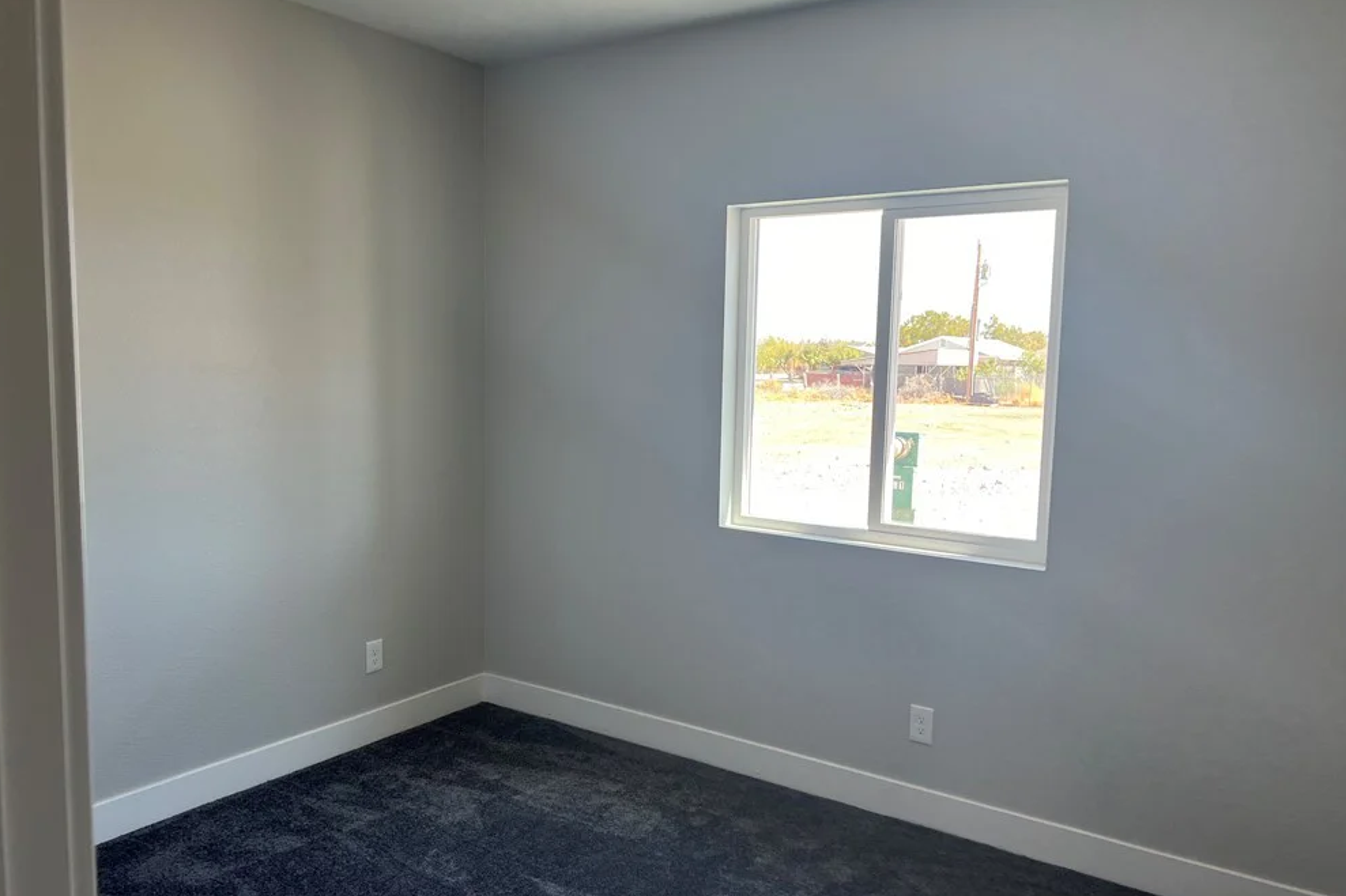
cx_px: 663
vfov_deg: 46.4
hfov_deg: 65.5
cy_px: 464
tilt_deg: -7.3
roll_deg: -0.6
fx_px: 1047
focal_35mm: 28
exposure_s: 1/175
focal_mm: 5.7
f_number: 1.5
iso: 40
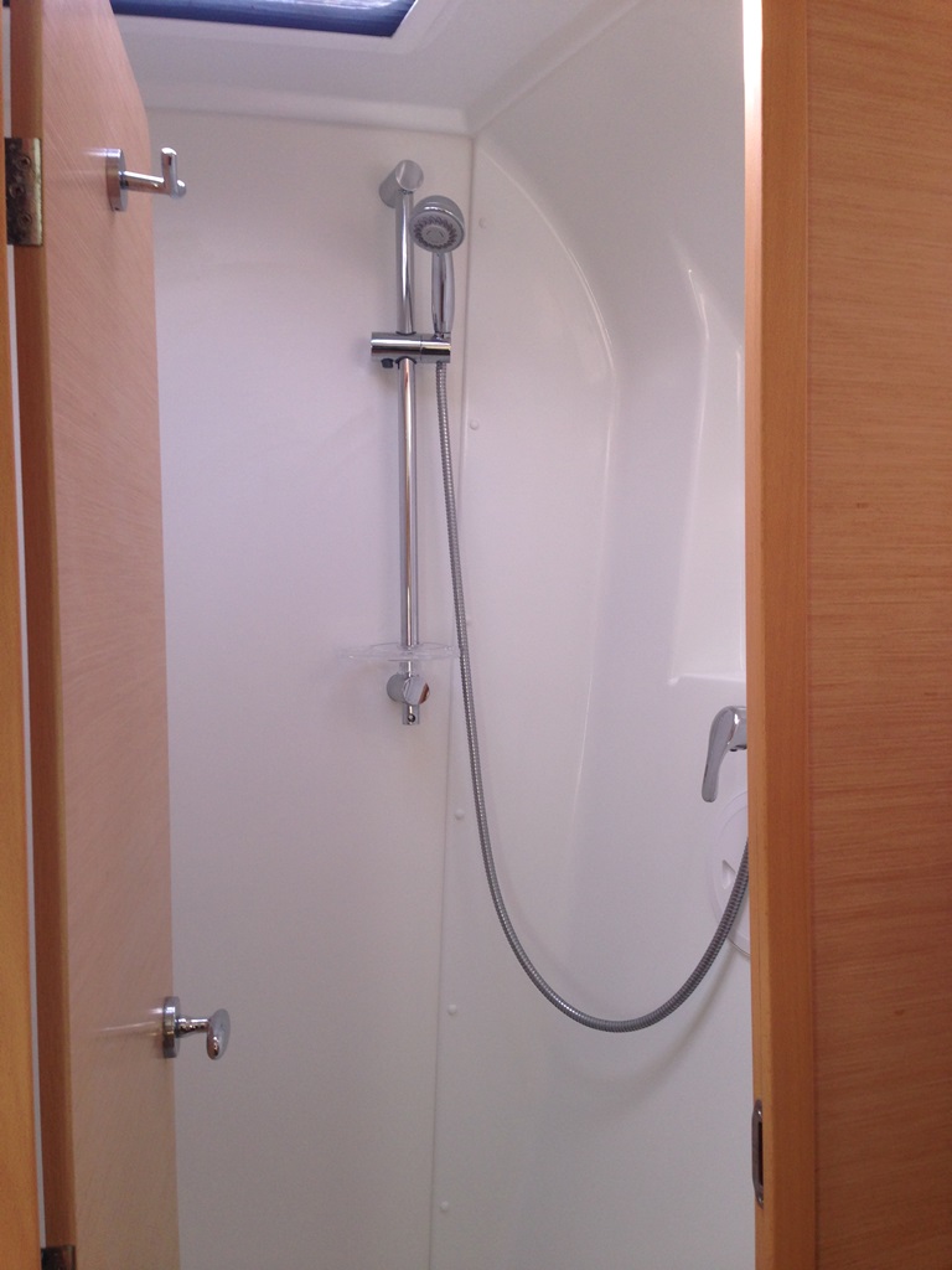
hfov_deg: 42.9
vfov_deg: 55.4
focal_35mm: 33
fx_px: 1210
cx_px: 476
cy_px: 635
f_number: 2.4
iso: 50
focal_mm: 4.12
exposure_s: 1/24
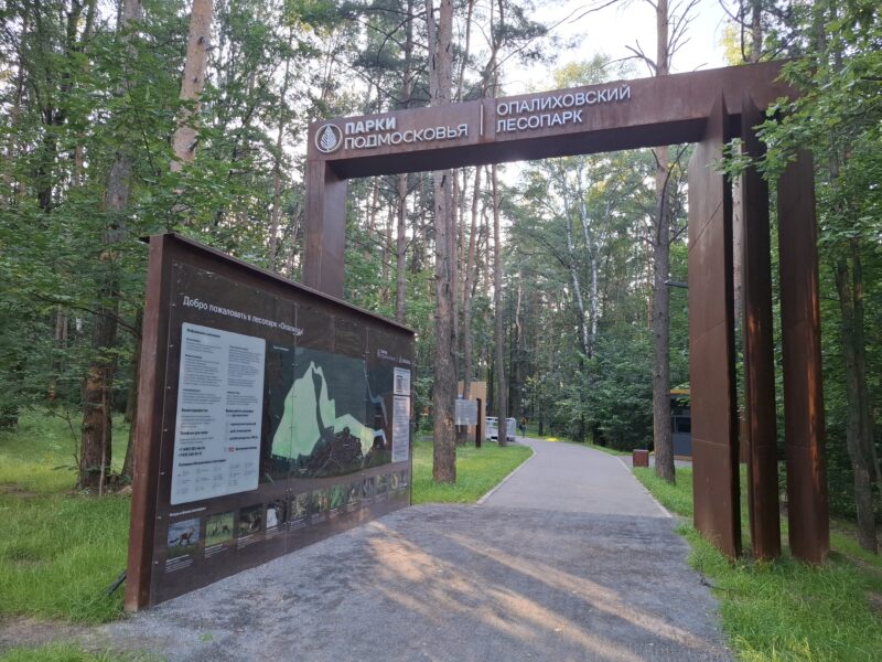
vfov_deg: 58.9
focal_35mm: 23
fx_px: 586
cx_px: 441
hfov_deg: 73.9
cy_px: 331
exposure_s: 1/100
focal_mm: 5.54
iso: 100
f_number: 1.8
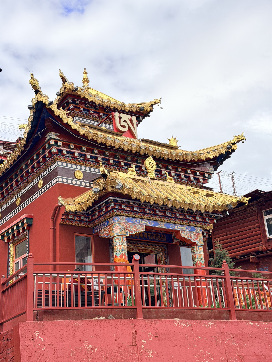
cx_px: 136
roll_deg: +4.3
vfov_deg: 39.7
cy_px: 181
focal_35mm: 48
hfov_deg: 30.3
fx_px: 503
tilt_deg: +20.9
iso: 80
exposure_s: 1/3378
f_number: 1.78
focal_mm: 6.76
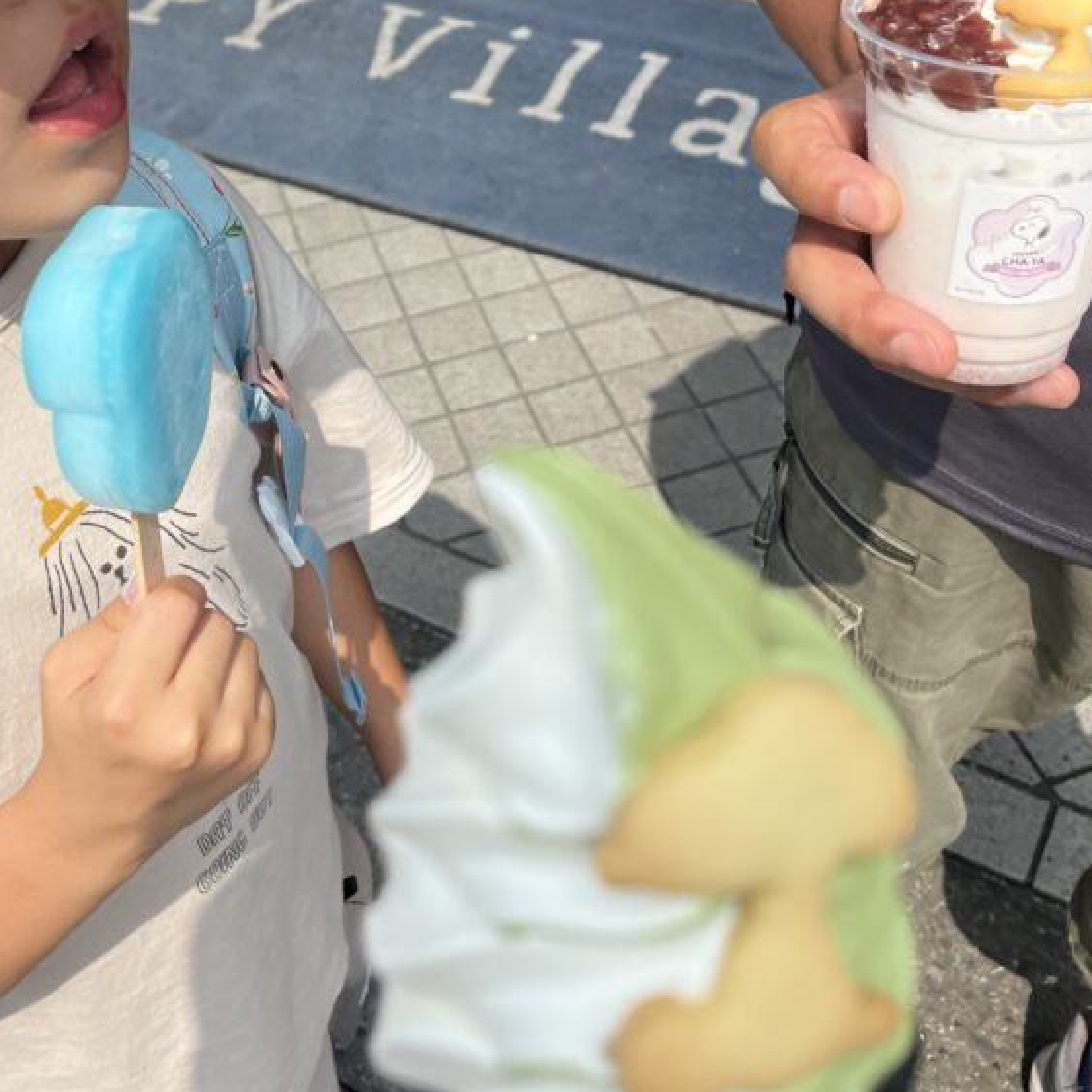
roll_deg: +2.1
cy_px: 318
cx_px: 482
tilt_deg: -37.6
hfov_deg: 40.0
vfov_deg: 39.3
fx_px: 1499
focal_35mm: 42
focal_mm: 5.1
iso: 50
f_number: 1.6
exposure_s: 1/4854
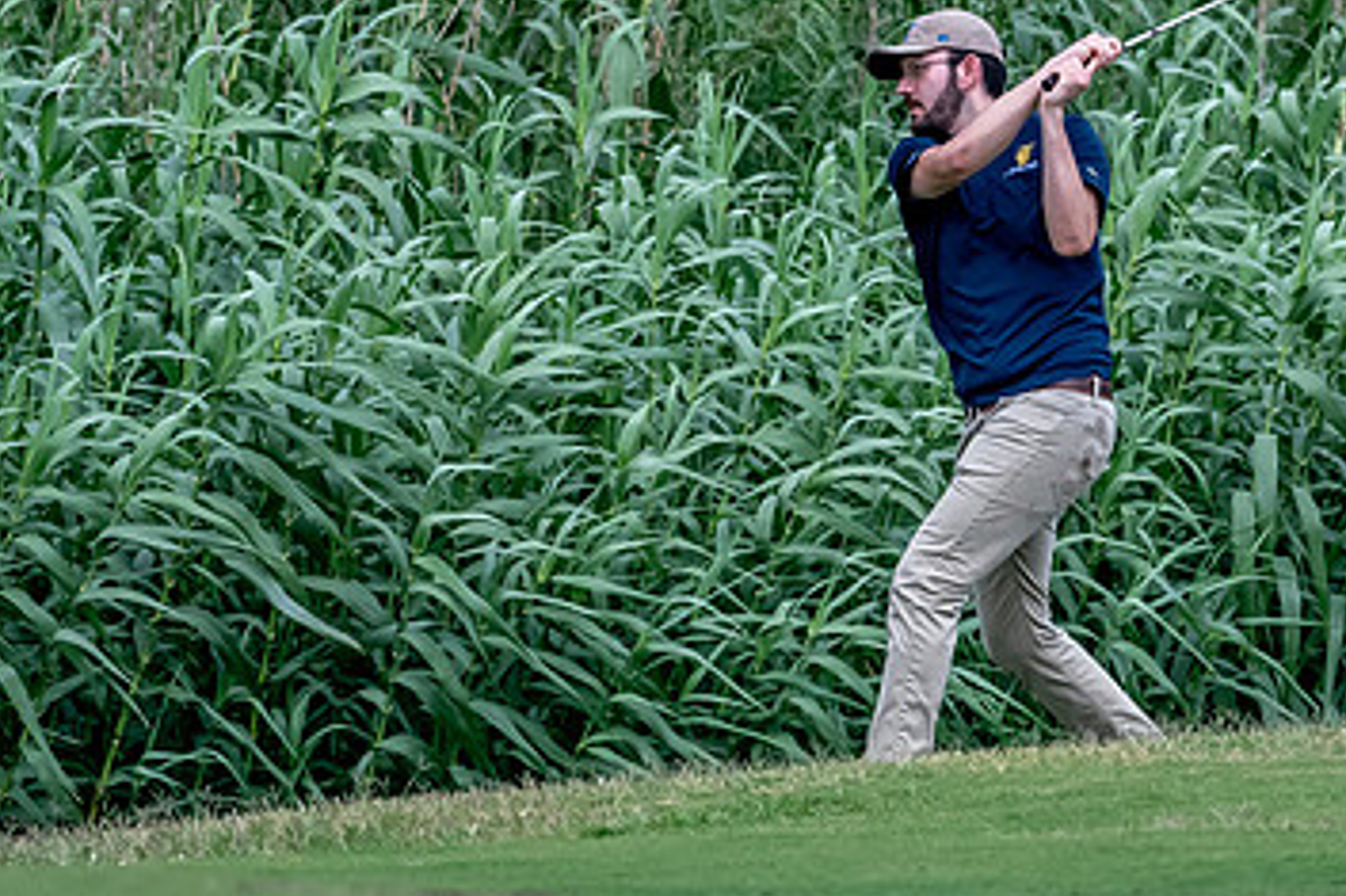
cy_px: 322
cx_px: 1003
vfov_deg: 2.4
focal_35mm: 567
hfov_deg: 3.6
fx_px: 21189
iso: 1400
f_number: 5.6
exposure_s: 1/2000
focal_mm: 230
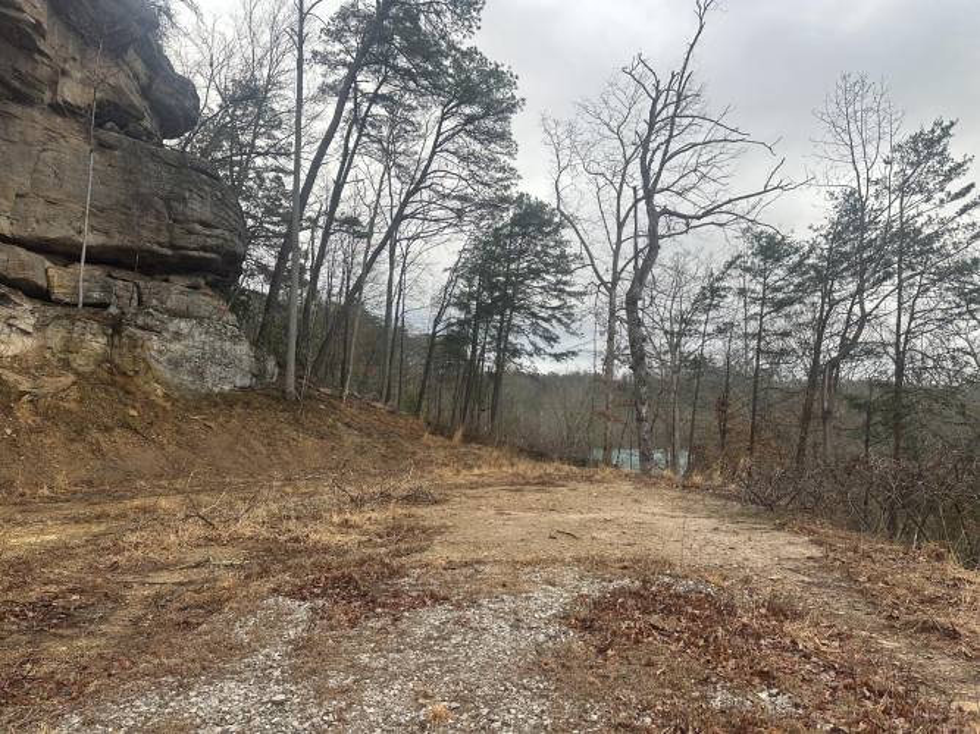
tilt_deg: +6.4
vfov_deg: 56.8
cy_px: 367
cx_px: 490
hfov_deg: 71.6
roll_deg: +3.1
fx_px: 679
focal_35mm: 24
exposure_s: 1/1072
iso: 80
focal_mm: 6.86
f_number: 1.78
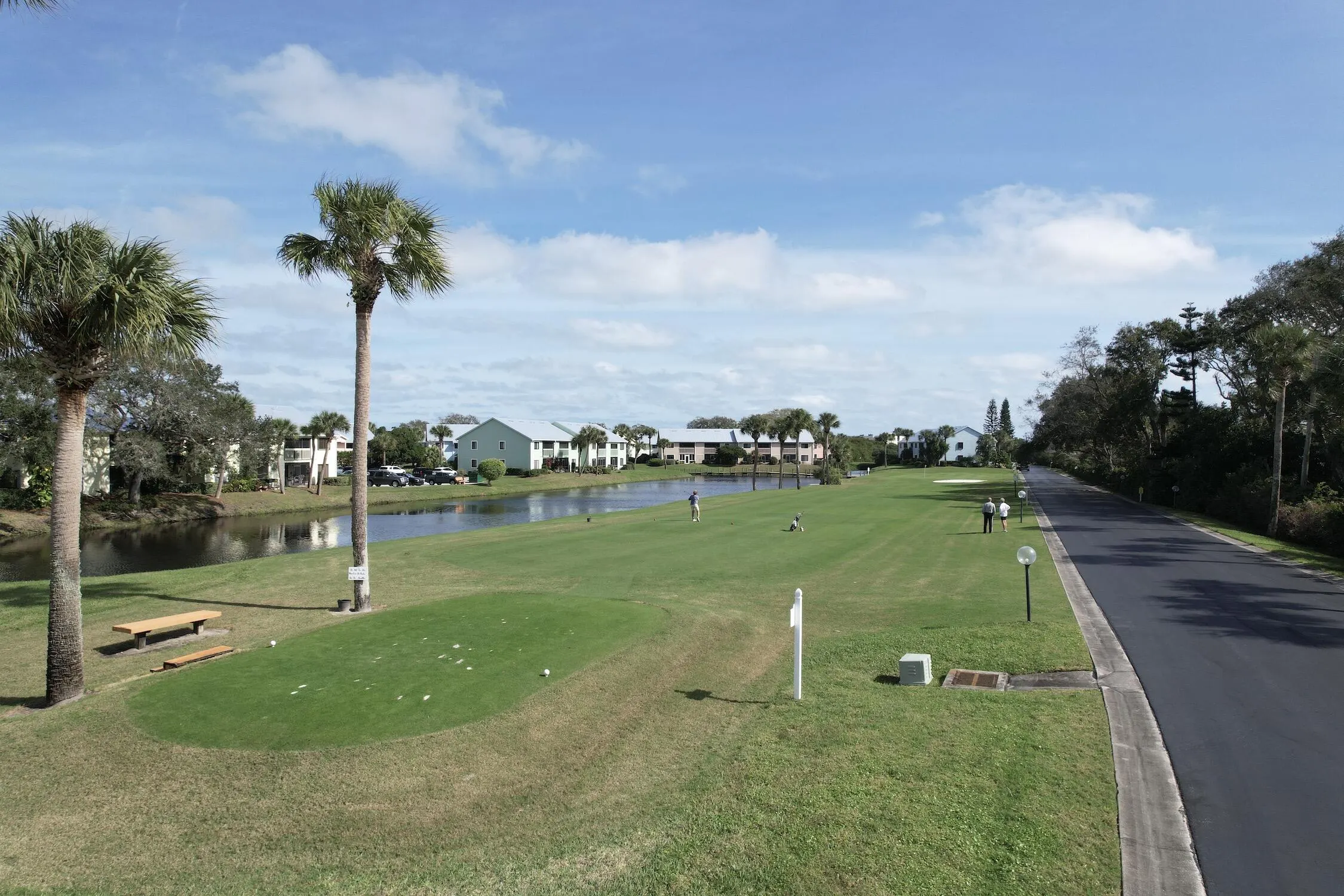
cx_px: 672
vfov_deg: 57.2
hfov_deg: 78.6
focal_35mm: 22
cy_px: 448
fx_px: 821
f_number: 2.8
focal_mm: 8.38
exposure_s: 1/2000
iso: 100
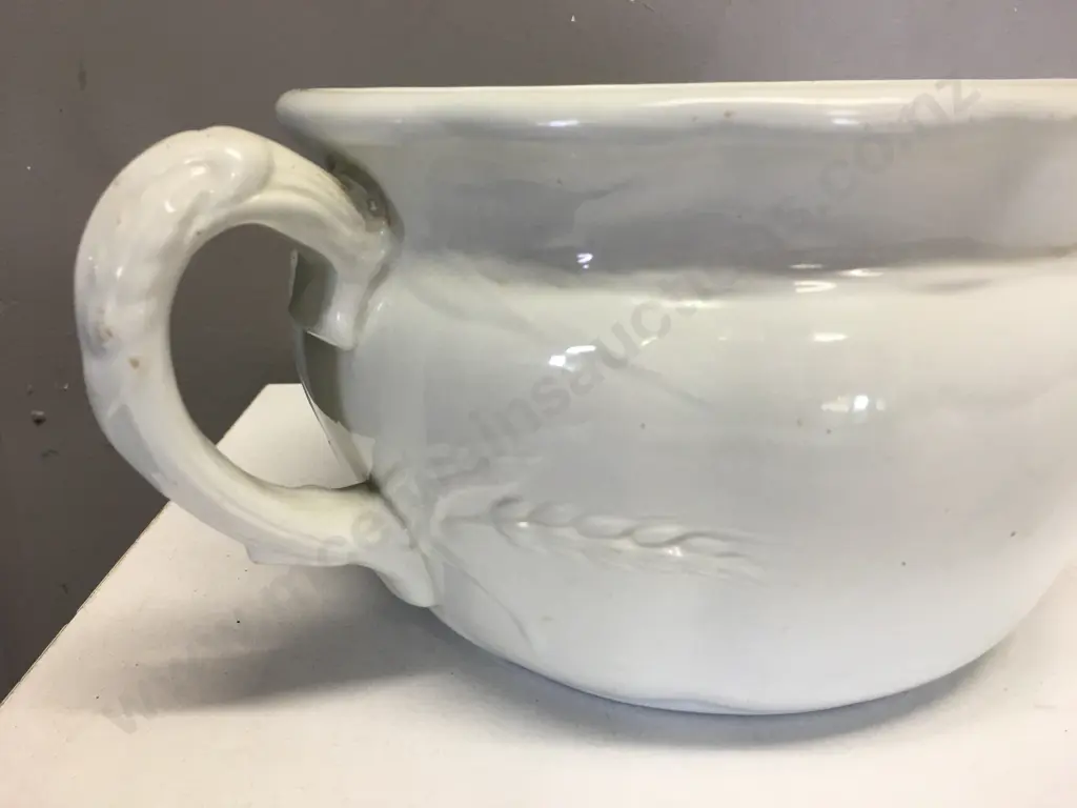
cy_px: 404
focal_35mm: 29
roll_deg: +0.0
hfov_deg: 61.7
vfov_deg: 48.2
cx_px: 538
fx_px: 902
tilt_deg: -16.5
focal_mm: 4.15
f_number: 2.2
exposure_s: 1/33
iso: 32
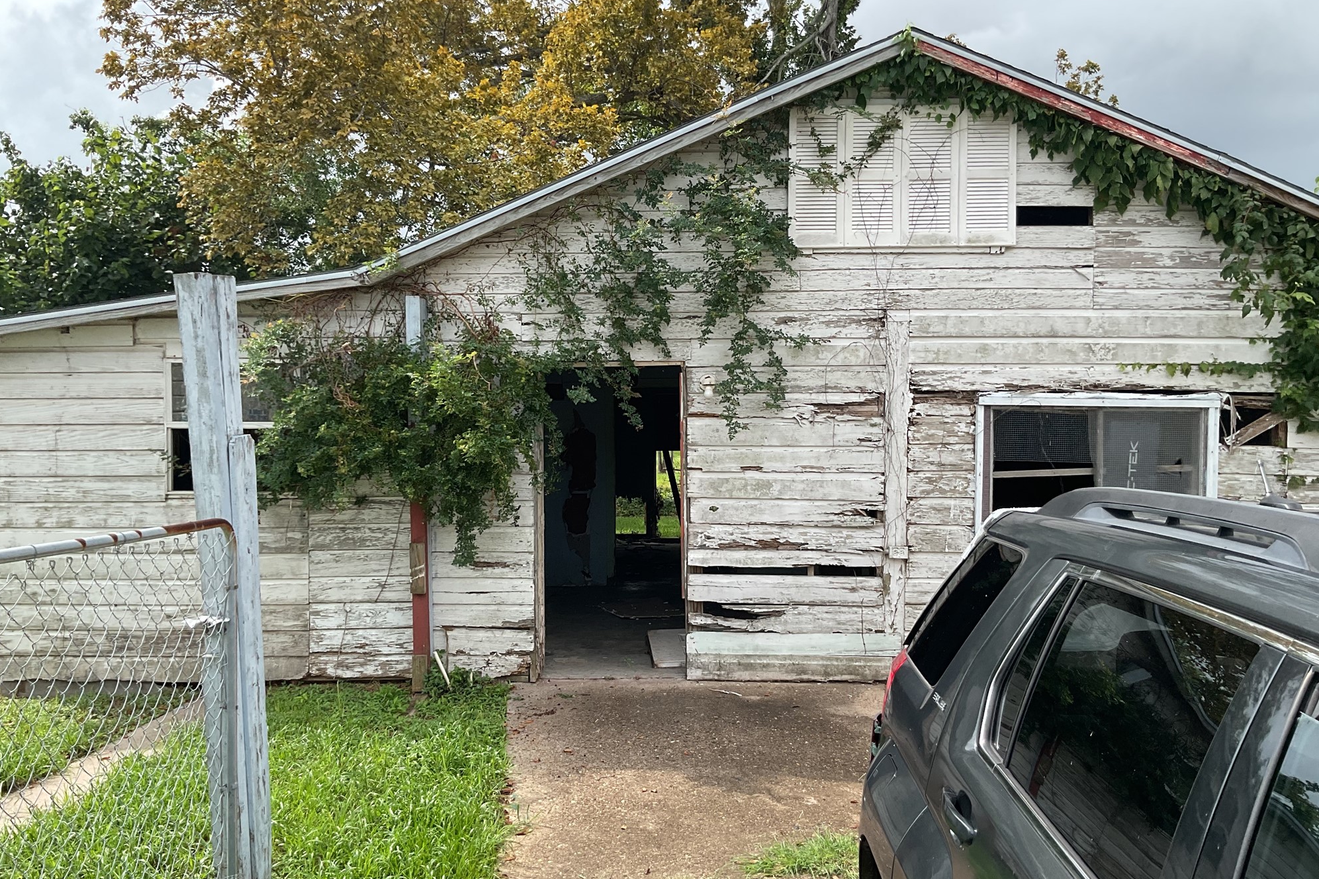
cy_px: 467
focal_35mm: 31
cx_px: 663
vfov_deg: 42.3
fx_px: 1136
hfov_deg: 60.3
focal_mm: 3
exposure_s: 1/869
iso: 16
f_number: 1.8
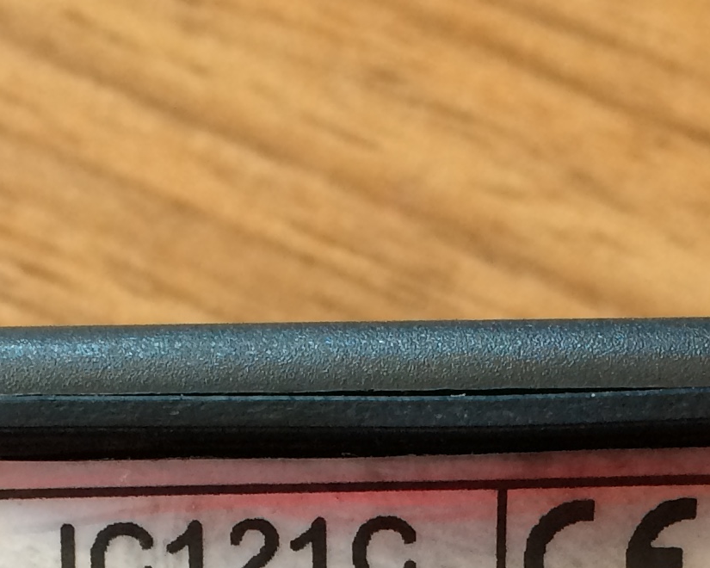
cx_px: 274
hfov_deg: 17.1
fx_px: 2353
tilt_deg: -82.3
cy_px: 991
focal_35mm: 112
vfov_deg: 12.6
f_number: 2.2
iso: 100
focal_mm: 4.15
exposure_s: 1/33
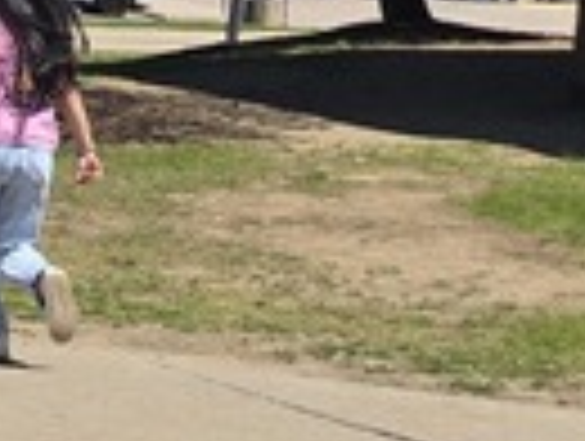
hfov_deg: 8.4
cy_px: 261
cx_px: -1404
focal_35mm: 181
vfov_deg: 8.2
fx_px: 3065
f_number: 1.8
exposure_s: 1/2111
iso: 25
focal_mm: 5.4
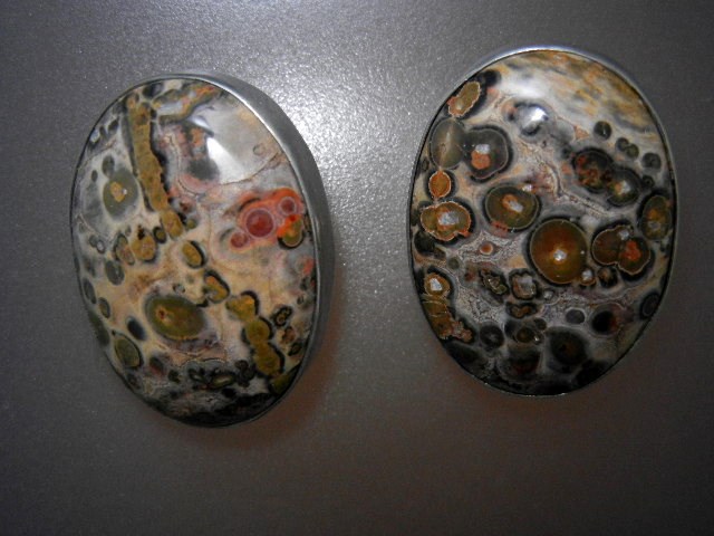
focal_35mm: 52
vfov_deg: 28.0
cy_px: 268
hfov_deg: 36.8
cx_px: 357
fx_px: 1073
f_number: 7.8
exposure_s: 1/30
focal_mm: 9.3
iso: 643
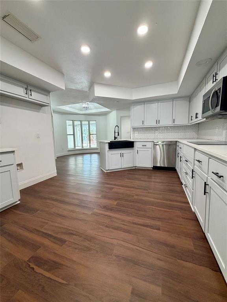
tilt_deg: -6.8
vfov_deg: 102.1
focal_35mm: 14
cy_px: 151
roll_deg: +1.3
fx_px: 122
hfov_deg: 85.7
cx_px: 114
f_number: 2.2
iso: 250
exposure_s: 1/120
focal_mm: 2.22
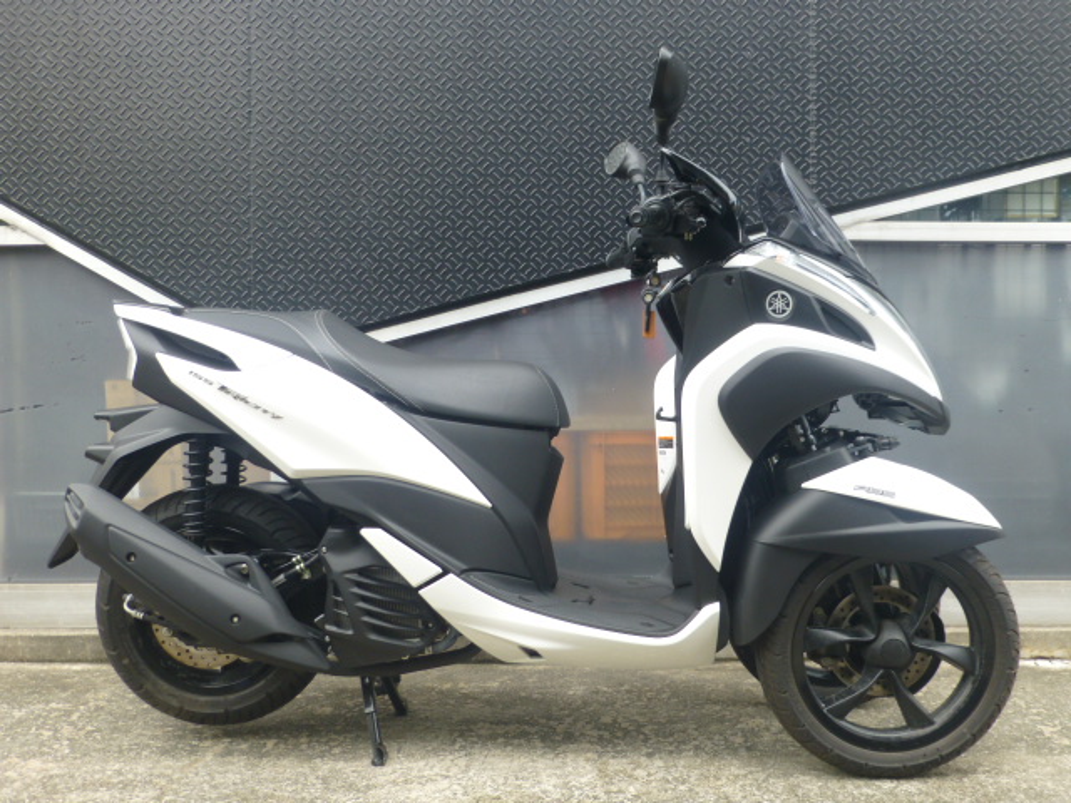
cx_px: 536
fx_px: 928
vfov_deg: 46.8
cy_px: 402
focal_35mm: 30
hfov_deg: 60.0
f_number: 3.6
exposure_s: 1/100
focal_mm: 5.4
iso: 100
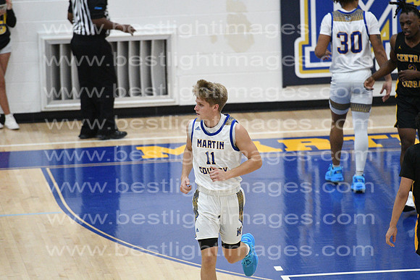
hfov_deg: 6.9
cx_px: 210
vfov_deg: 4.6
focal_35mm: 300
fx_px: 3501
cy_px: 140
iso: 8000
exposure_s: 1/800
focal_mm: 200
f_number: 4
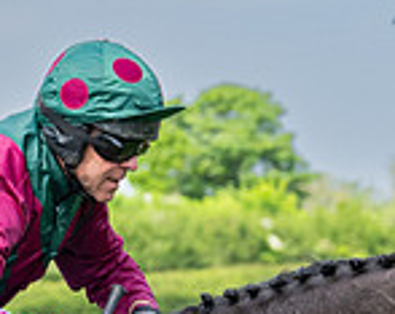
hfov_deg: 4.1
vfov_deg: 3.3
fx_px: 5484
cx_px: -93
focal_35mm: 470
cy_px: 545
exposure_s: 1/1250
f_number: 5
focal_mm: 70
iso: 400
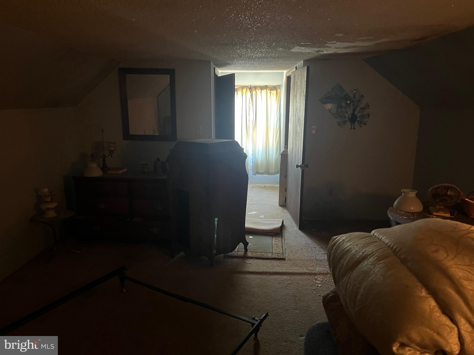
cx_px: 237
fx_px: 356
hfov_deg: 67.3
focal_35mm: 26
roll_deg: -0.1
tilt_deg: -12.4
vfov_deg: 53.1
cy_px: 178
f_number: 1.5
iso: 640
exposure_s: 1/30
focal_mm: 5.7
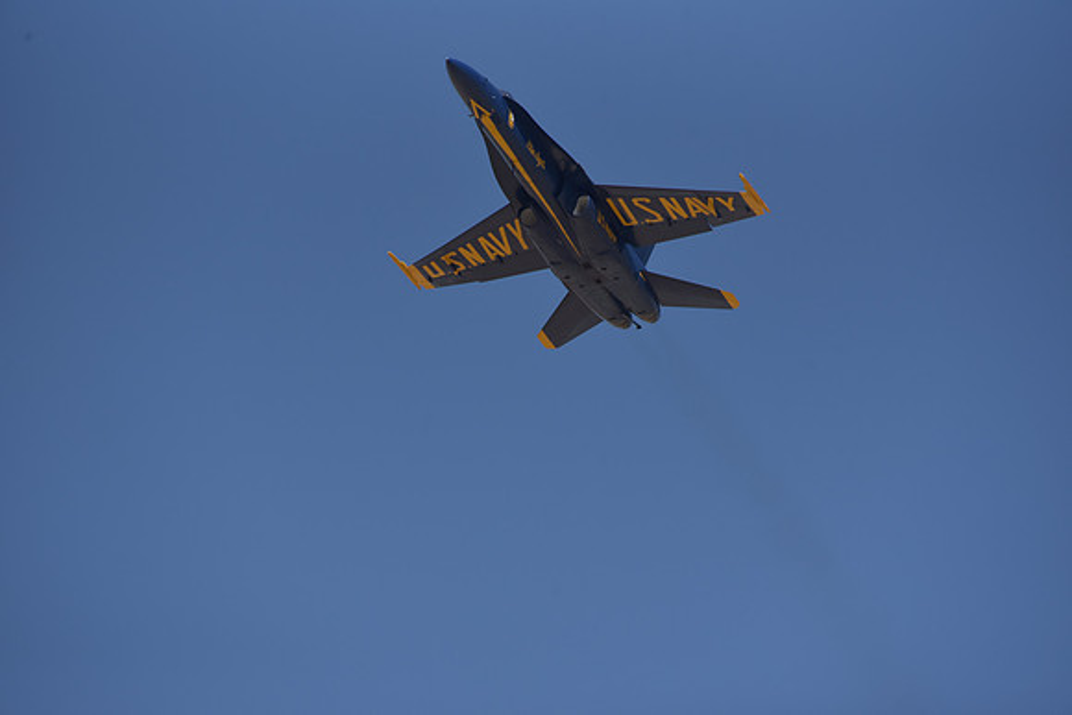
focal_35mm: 300
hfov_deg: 6.9
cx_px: 536
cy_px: 358
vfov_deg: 4.6
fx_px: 8935
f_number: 8
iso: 800
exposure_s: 1/4000
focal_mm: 300
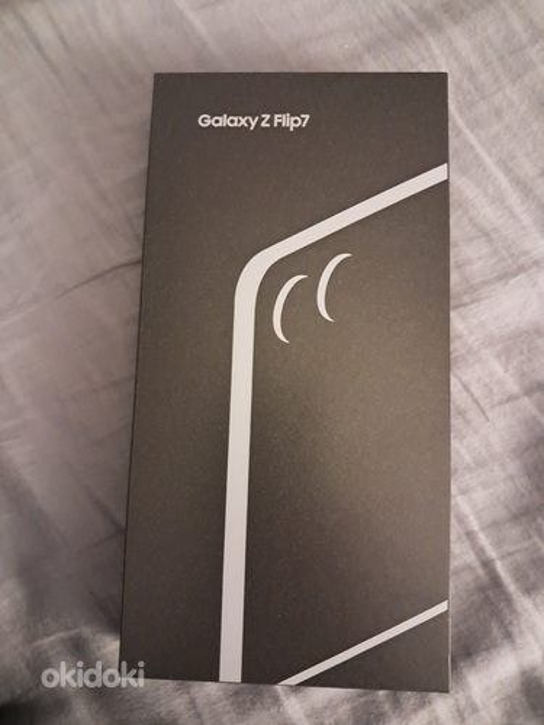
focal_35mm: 27
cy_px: 362
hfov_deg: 51.4
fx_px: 566
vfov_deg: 65.3
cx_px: 272
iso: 1600
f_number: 1.8
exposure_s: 1/10
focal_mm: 4
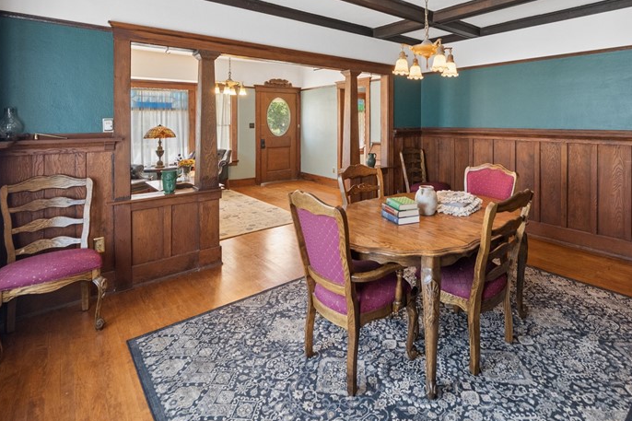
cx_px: 383
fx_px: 333
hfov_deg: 85.7
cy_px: 119
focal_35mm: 19
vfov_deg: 61.8
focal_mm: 12
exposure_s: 1/125
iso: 3200
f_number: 5
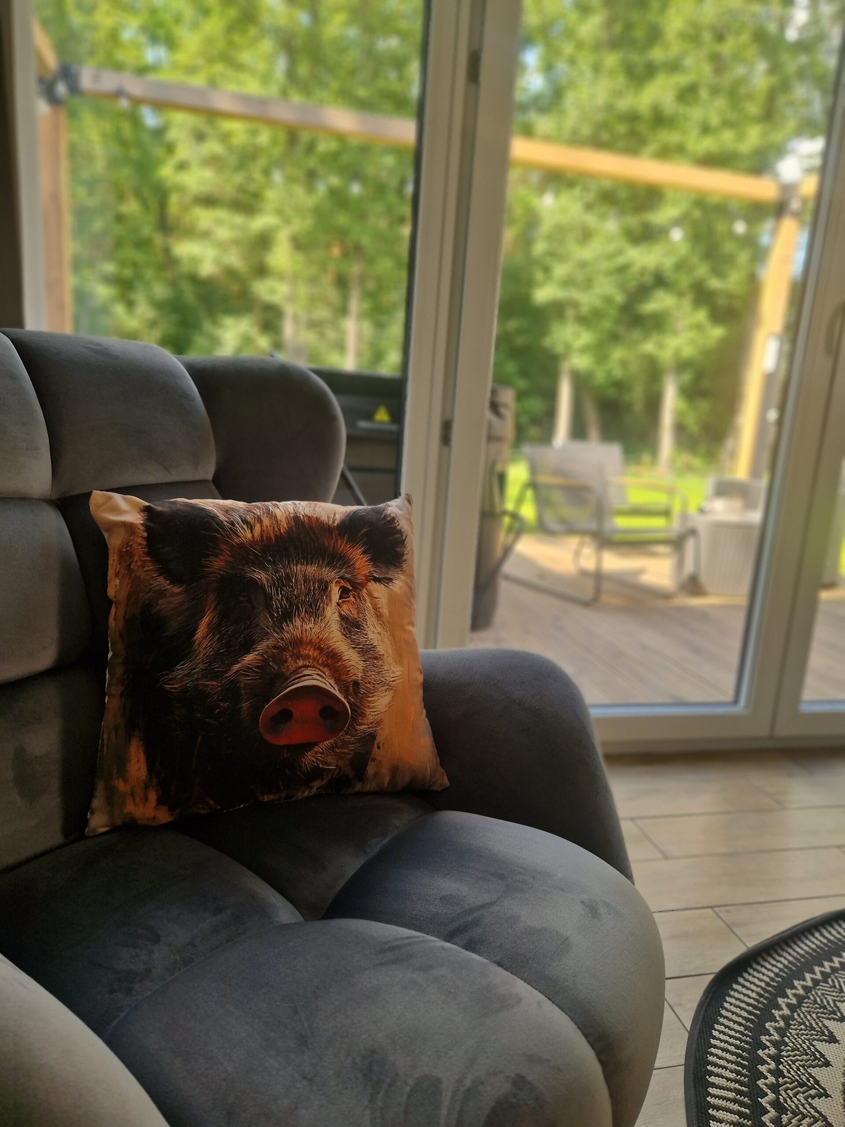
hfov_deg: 58.9
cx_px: 422
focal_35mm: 23
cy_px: 564
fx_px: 749
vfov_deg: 73.9
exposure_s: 1/100
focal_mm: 5.4
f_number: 1.8
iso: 50
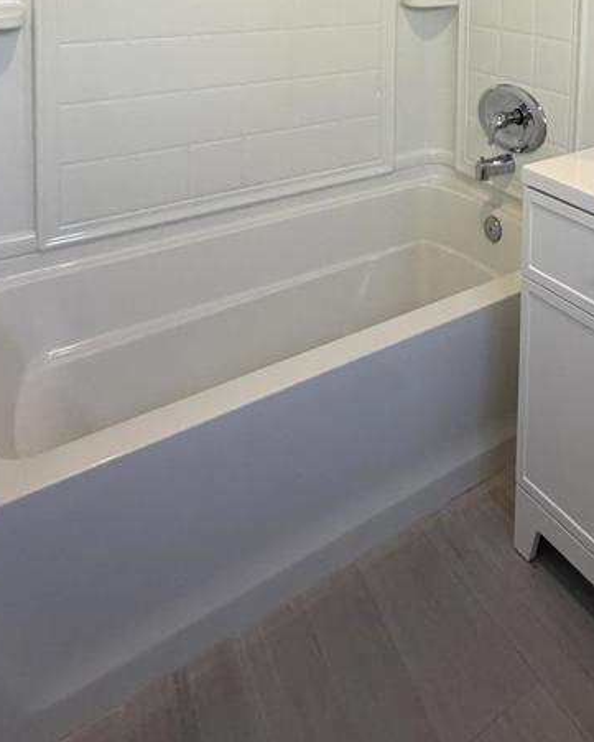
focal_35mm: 31
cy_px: -18
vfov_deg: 46.6
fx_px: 681
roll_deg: -1.1
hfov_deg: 44.8
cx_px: 477
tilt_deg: -3.3
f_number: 2.2
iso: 320
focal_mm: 2.22
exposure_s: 1/121
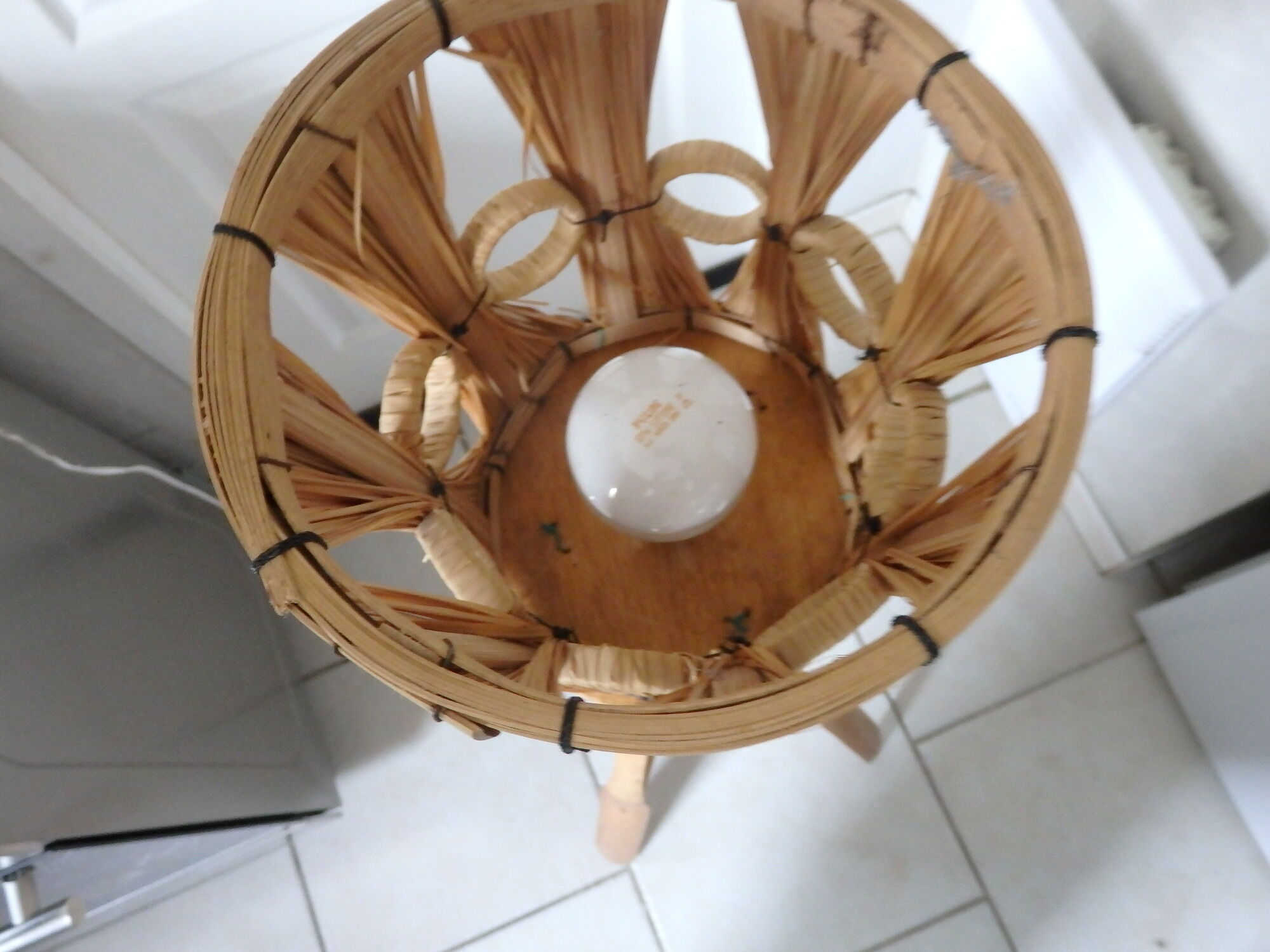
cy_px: 476
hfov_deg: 65.3
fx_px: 991
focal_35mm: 27
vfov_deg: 51.4
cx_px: 635
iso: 800
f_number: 3.2
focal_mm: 5
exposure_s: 1/20
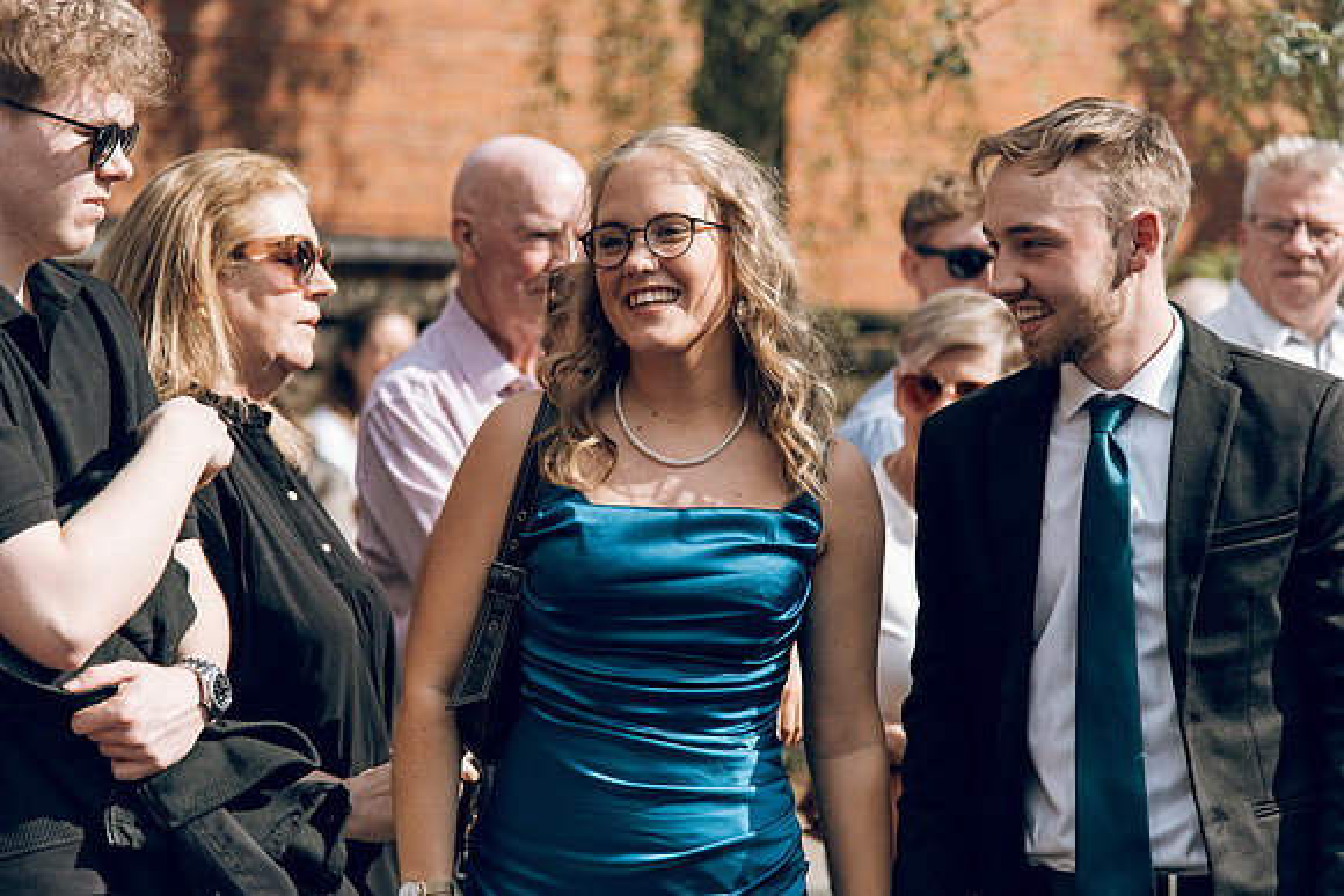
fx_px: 4107
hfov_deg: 18.6
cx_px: 672
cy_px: 448
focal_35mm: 110
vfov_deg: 12.5
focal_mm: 110
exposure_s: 1/800
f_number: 4
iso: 100
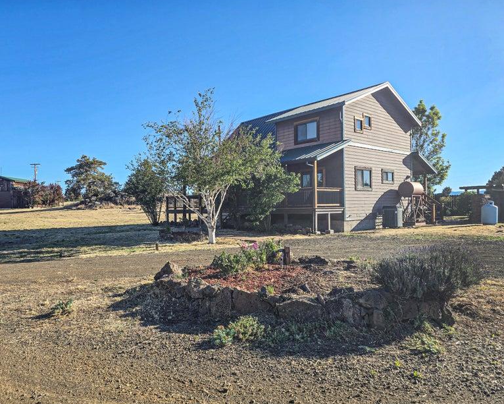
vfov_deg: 56.8
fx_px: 373
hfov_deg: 68.0
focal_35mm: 25
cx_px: 238
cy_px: 208
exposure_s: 1/580
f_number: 1.7
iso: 12
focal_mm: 6.3
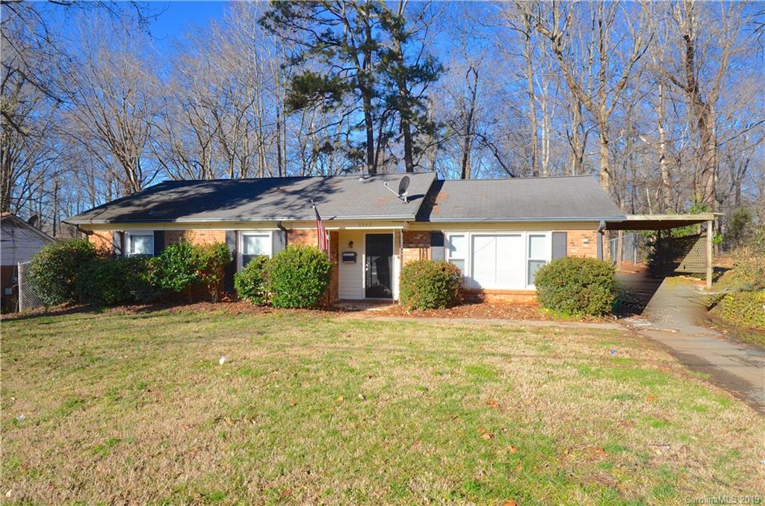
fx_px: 445
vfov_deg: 59.2
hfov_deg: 81.4
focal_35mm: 21
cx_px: 382
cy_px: 253
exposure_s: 1/500
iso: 640
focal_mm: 14
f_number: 11
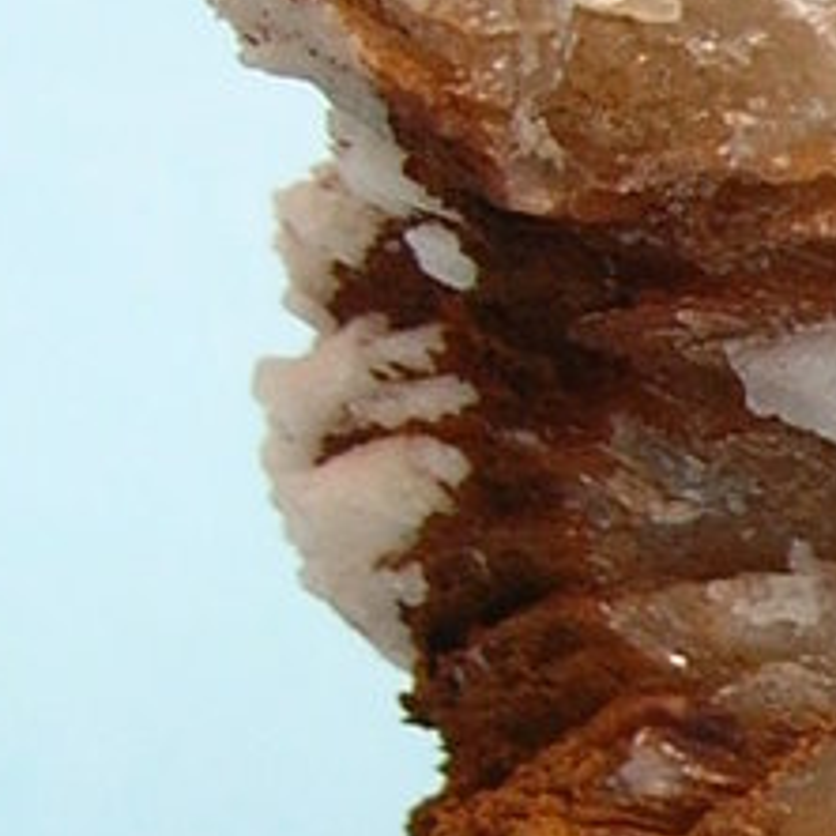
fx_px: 6257
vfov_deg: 7.6
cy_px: 938
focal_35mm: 229
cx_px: 2050
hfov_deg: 7.2
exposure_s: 1/23.8
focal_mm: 6
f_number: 2.7
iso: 50
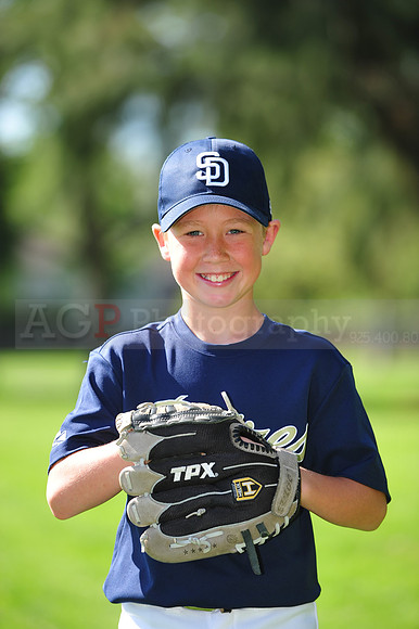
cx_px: 210
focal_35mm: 200
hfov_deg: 6.9
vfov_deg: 10.3
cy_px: 314
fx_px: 3496
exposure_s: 1/500
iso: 200
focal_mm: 200
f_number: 4.5
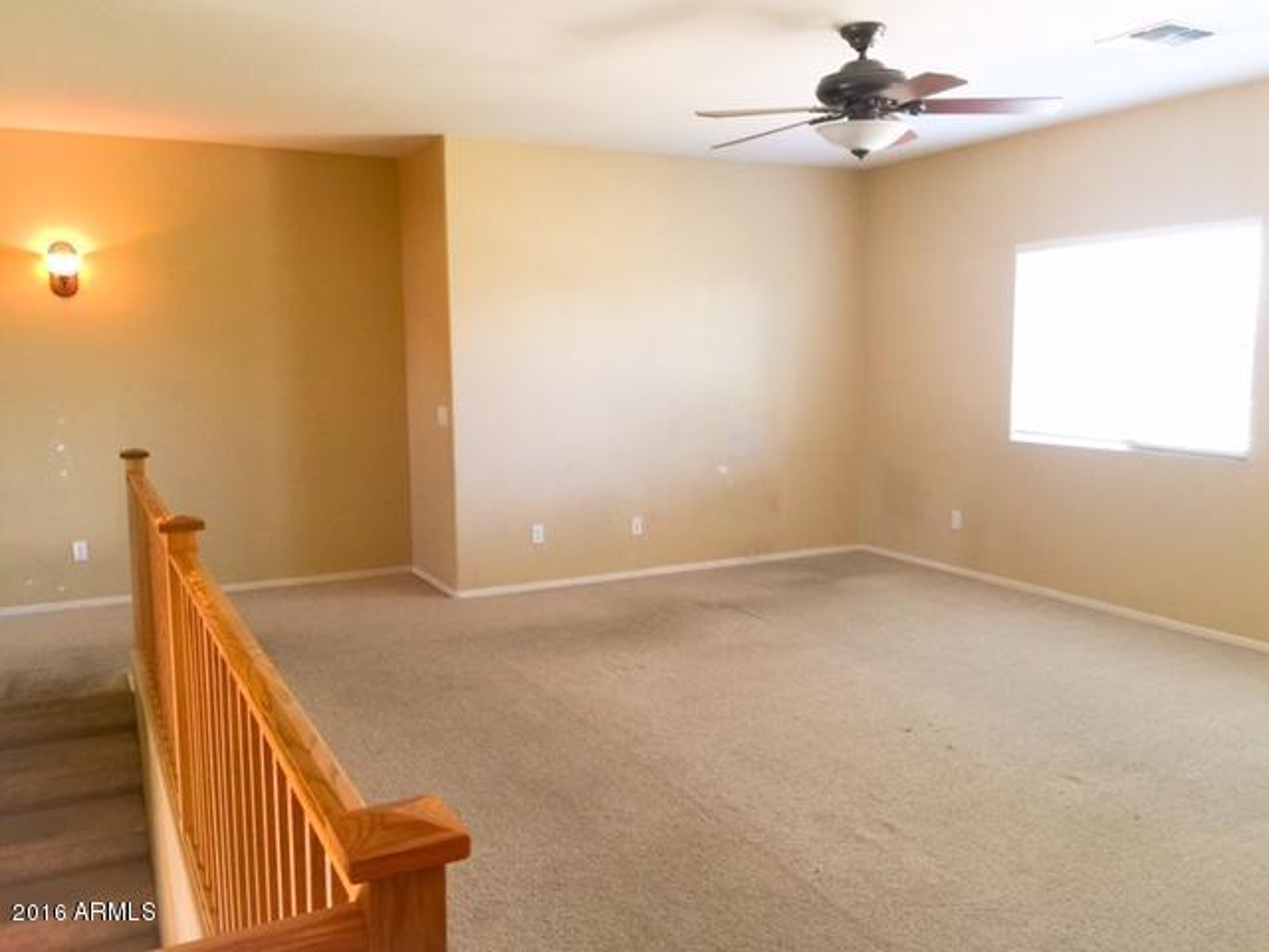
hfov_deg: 61.7
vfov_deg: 48.2
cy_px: 476
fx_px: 1063
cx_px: 634
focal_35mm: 29
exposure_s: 1/15
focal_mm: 4.15
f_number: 2.2
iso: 80
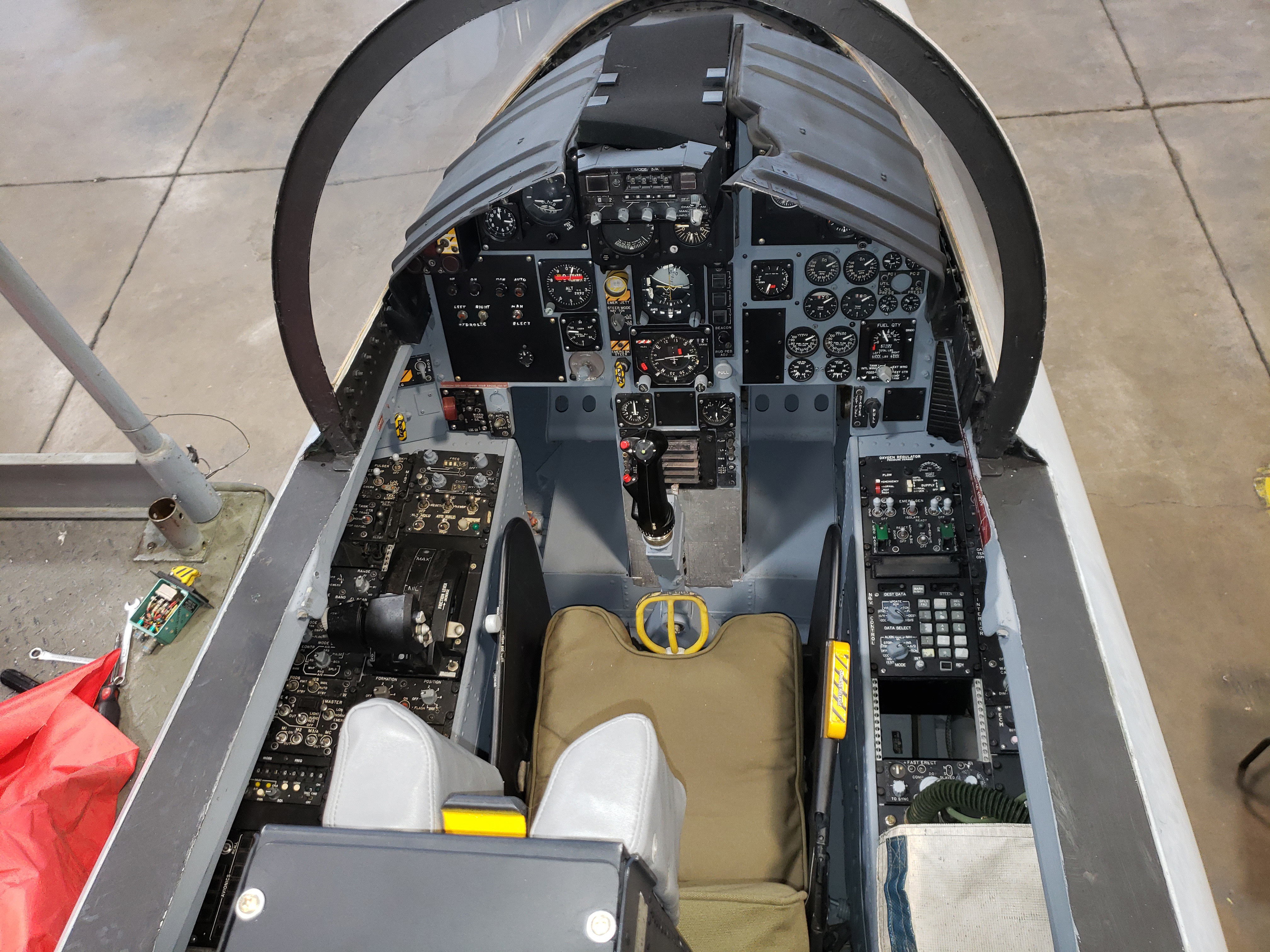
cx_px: 635
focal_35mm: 26
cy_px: 476
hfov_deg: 67.3
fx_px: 954
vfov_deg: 53.1
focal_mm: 4.3
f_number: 1.5
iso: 100
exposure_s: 1/24
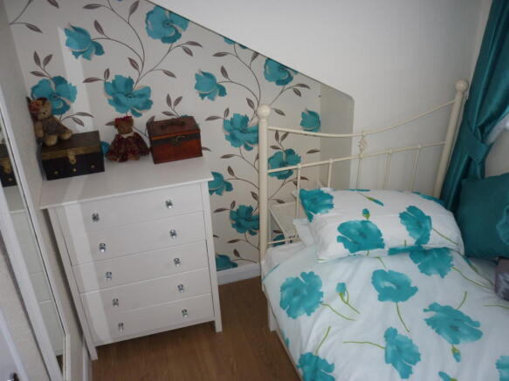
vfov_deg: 42.9
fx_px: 485
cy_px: 190
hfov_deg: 55.4
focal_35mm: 33
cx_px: 254
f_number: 2.8
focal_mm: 5.5
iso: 100
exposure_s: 1/60
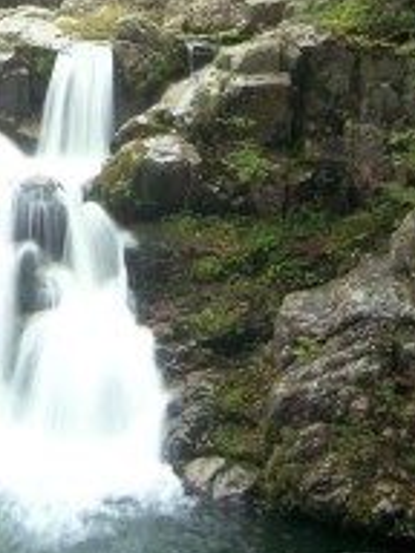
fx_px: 1359
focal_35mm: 85
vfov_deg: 21.3
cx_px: 9
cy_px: -124
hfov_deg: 17.0
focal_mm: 5.7
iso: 111
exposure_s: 1/3.3
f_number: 2.9
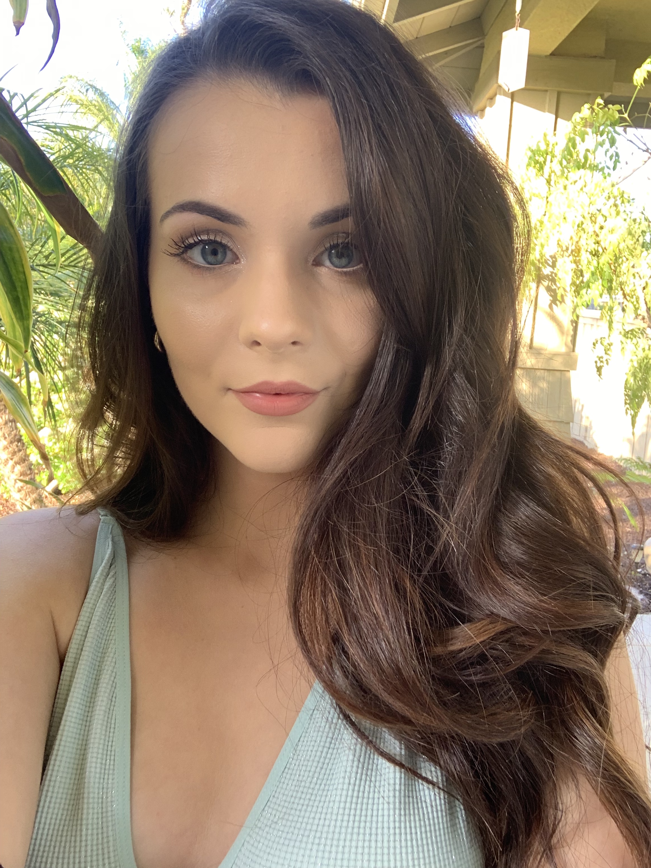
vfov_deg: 56.8
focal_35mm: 32
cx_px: 326
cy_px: 434
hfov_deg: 44.2
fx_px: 802
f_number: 2.2
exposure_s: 1/64
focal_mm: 2.87
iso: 64
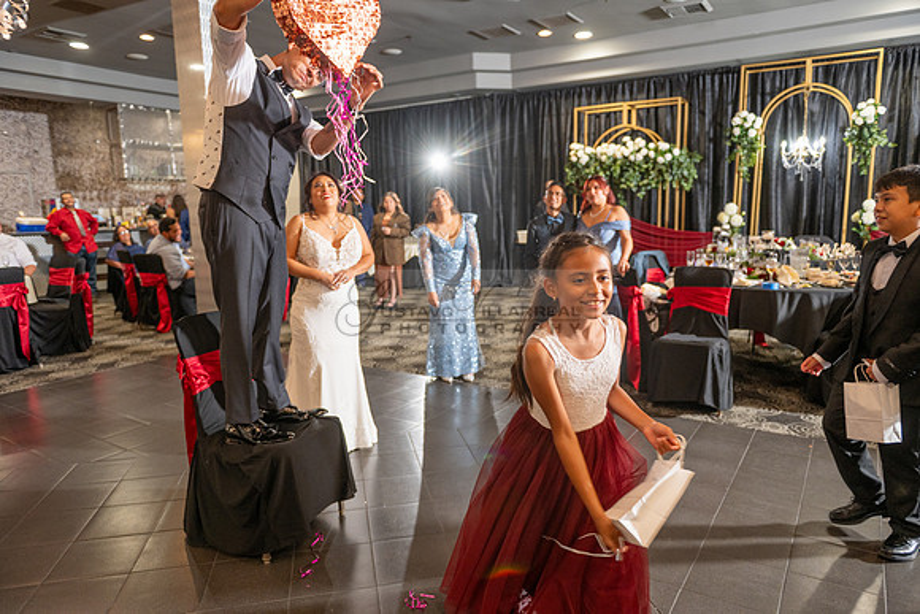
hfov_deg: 73.7
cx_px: 460
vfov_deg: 53.2
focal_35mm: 24
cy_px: 307
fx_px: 613
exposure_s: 1/125
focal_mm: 24
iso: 800
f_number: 2.8
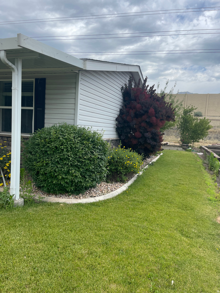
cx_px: 110
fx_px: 212
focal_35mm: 25
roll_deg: -3.7
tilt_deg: -5.2
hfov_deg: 54.9
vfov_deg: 69.4
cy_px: 146
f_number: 1.6
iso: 32
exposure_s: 1/2660
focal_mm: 5.1
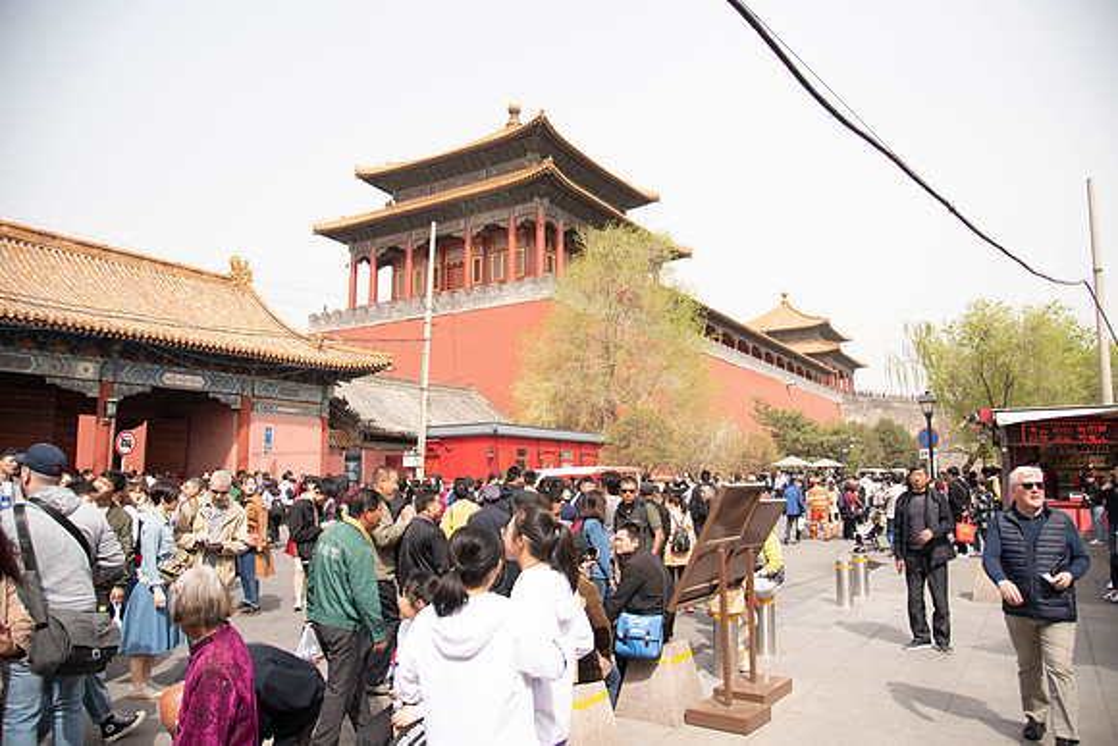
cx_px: 559
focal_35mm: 24
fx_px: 745
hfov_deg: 73.7
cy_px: 373
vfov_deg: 53.2
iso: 160
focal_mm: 24
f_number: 4.5
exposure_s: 1/1250
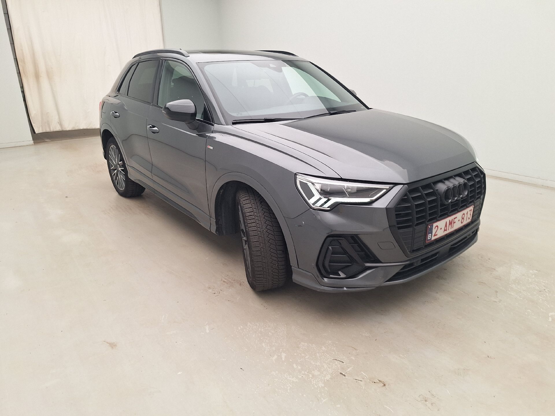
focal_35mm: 23
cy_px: 208
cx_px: 278
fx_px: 369
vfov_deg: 58.9
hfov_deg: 73.9
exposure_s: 1/100
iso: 50
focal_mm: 5.54
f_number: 1.8
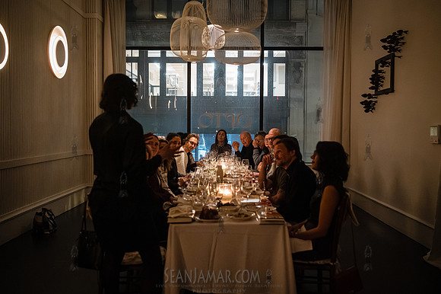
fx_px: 443
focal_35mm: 36
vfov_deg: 36.6
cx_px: 220
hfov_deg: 52.9
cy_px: 147
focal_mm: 36
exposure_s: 1/160
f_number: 2.8
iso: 16000
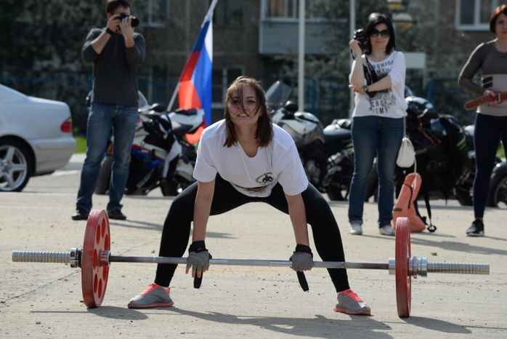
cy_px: 170
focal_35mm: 200
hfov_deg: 10.3
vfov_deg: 6.9
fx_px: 2818
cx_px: 254
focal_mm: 200
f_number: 8
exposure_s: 1/250
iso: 100
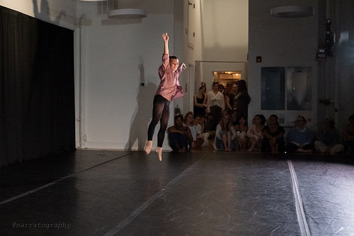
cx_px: 144
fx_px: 568
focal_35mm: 58
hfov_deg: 34.5
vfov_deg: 23.5
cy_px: 111
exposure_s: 1/400
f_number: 4.5
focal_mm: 47
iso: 6400
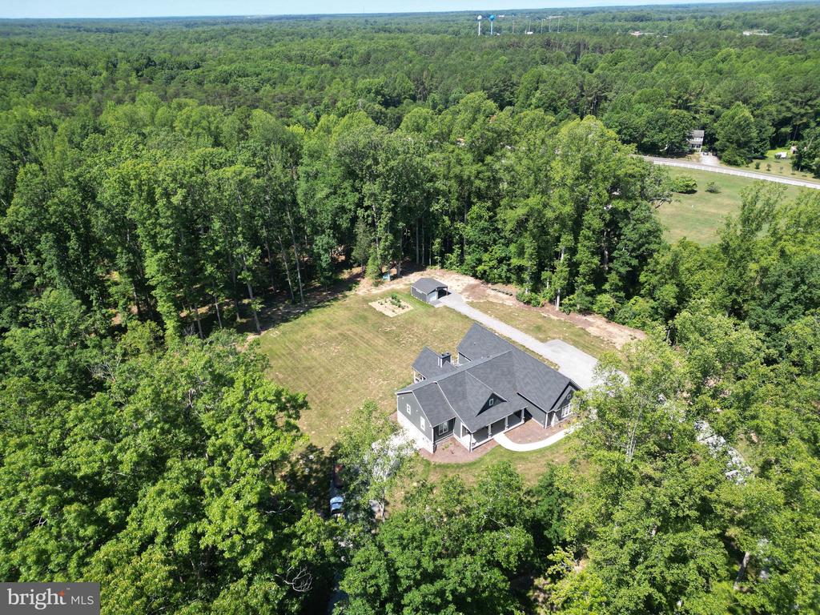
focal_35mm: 24
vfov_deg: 56.8
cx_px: 410
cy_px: 308
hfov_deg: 71.6
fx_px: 569
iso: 100
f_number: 1.7
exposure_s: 1/1250
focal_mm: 6.72
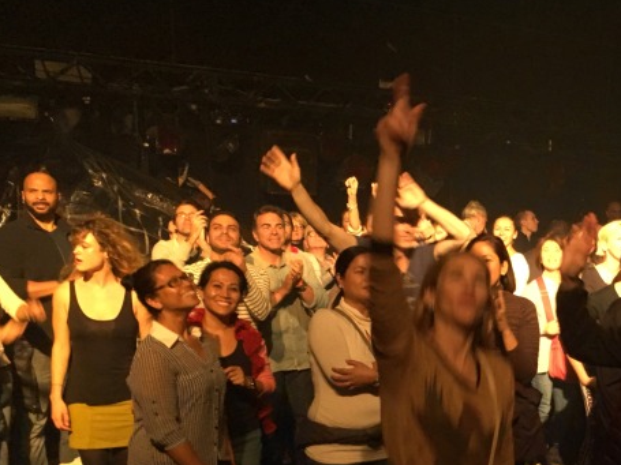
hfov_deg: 35.6
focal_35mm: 51
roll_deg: +0.3
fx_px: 915
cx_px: 540
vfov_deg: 27.8
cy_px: 390
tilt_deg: -10.4
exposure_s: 1/20
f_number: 2.2
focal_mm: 4.15
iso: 200
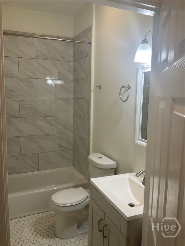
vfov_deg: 61.7
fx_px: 207
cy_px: 123
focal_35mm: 29
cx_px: 92
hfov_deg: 48.2
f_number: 1.8
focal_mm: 3
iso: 50
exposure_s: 1/120
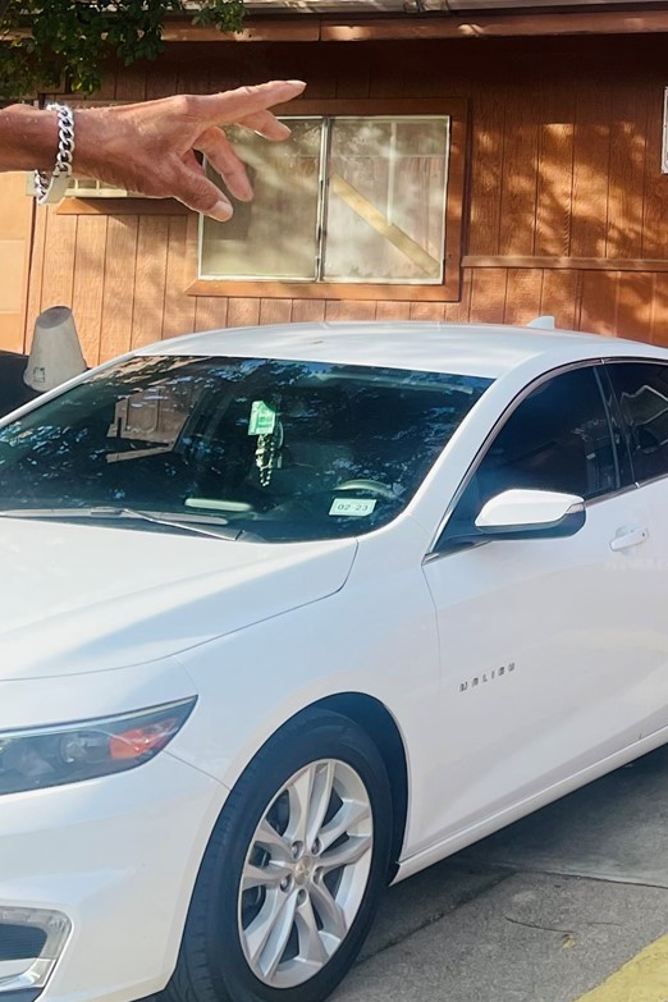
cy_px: 133
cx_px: 850
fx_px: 1893
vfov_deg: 28.7
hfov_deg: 18.7
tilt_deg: +5.0
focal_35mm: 68
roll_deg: -1.2
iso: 32
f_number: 1.6
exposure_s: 1/446
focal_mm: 5.1
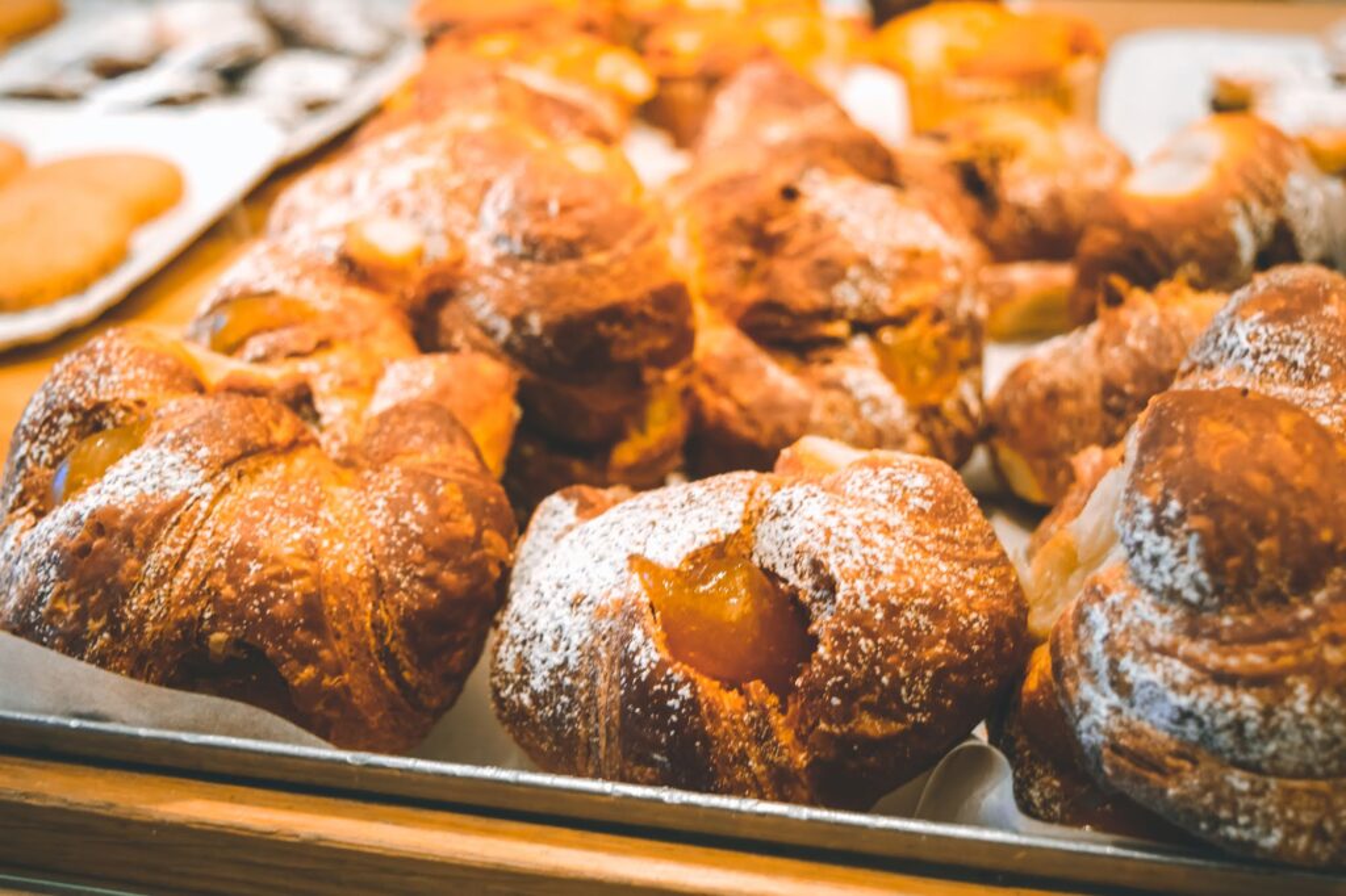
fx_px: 1906
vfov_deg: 26.5
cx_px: 673
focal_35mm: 51
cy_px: 448
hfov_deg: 38.9
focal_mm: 34
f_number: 5
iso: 1600
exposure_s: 1/60
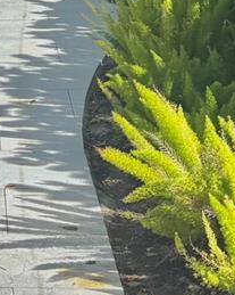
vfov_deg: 11.0
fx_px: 1366
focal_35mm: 157
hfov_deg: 9.5
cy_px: -317
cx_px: -126
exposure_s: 1/4082
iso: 50
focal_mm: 5.96
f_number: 1.6
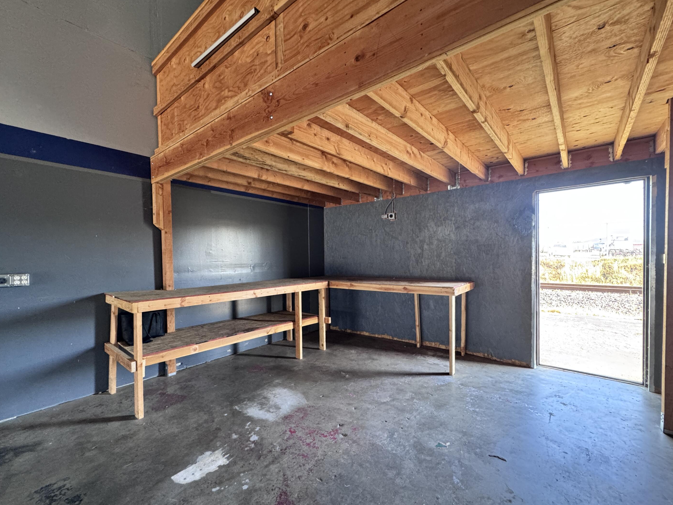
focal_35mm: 15
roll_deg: +0.9
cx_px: 340
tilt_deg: -1.4
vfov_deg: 81.7
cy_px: 264
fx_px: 292
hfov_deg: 98.2
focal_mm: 2.22
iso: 500
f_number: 2.2
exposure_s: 1/60
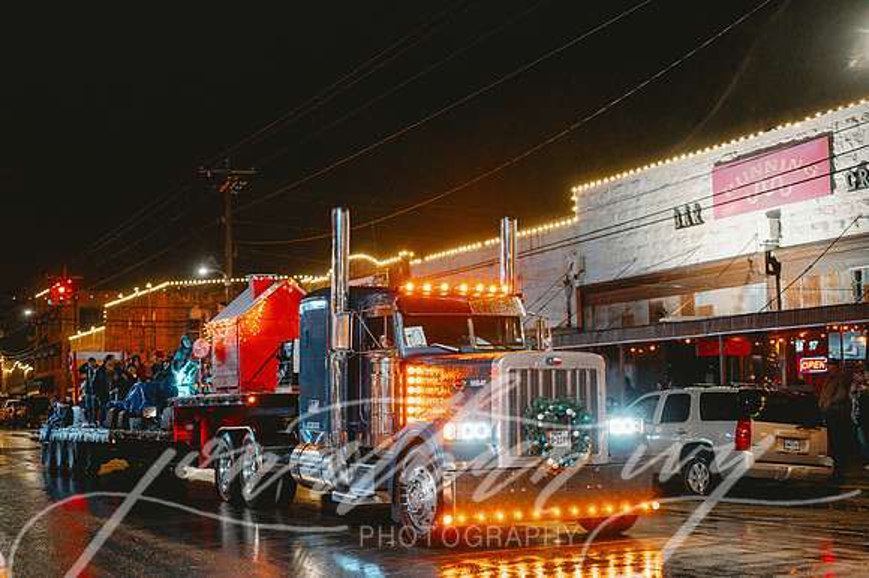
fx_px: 1206
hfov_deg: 39.6
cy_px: 289
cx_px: 434
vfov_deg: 27.0
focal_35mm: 50
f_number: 2
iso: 5000
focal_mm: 50
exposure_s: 1/400
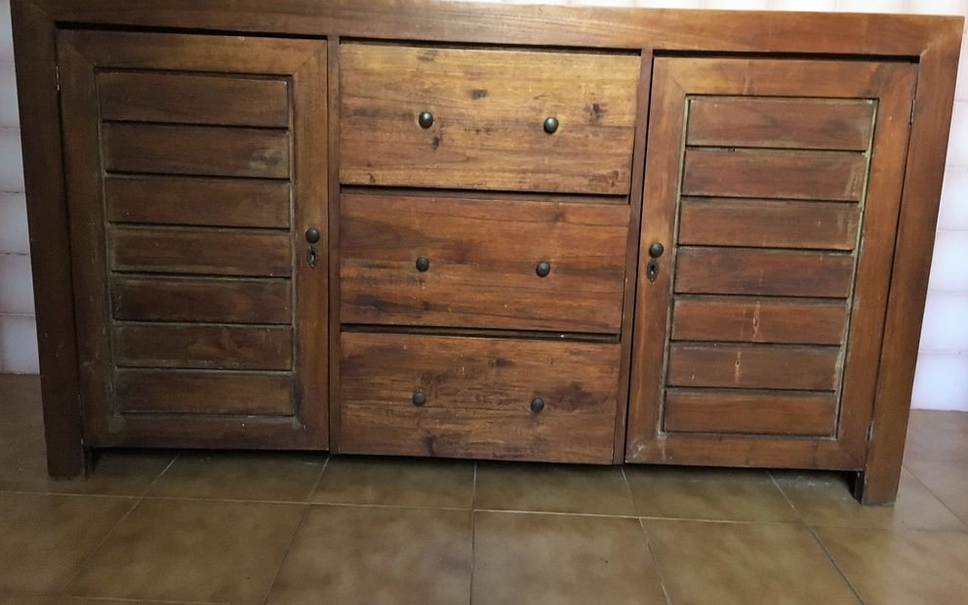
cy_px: 262
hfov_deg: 61.2
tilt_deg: -9.6
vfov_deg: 40.5
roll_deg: -1.2
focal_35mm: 31
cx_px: 482
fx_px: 818
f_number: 2.2
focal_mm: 4.15
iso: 250
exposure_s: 1/17
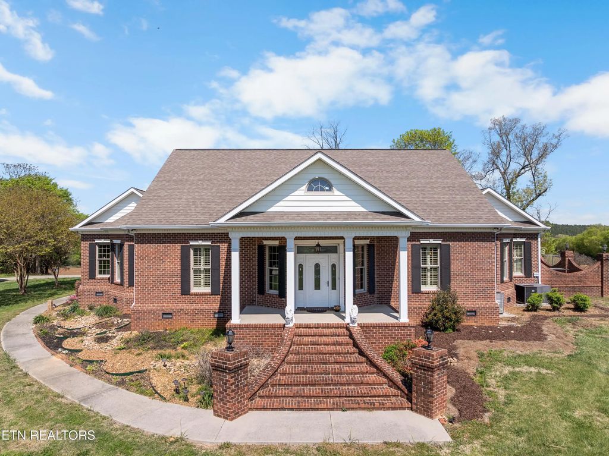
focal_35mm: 24
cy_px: 228
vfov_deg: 56.8
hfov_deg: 71.6
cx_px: 304
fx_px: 422
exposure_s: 1/80
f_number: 2.8
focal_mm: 12.29
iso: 110
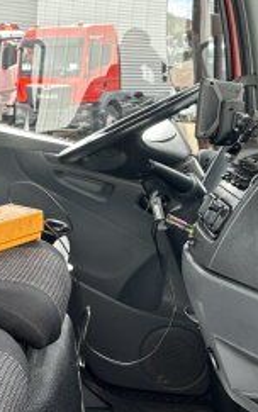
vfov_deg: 29.8
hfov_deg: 18.1
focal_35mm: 67
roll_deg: +1.1
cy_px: 75
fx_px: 753
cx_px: -78
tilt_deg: -2.5
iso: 80
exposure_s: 1/456
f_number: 1.78
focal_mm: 6.86
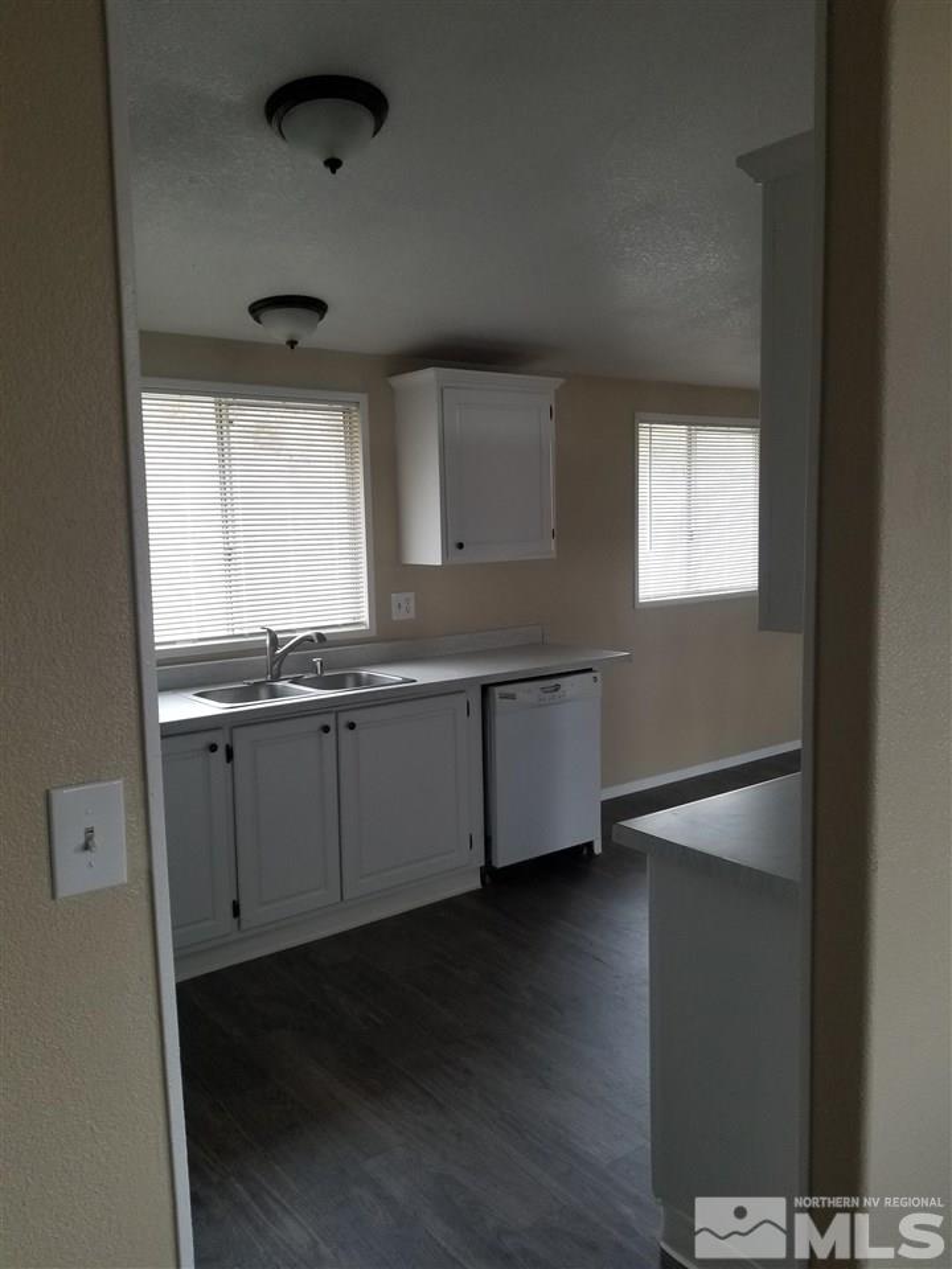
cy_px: 634
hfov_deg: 53.1
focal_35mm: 26
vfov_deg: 67.3
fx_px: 953
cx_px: 476
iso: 100
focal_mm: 4.25
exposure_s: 1/100
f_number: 1.7
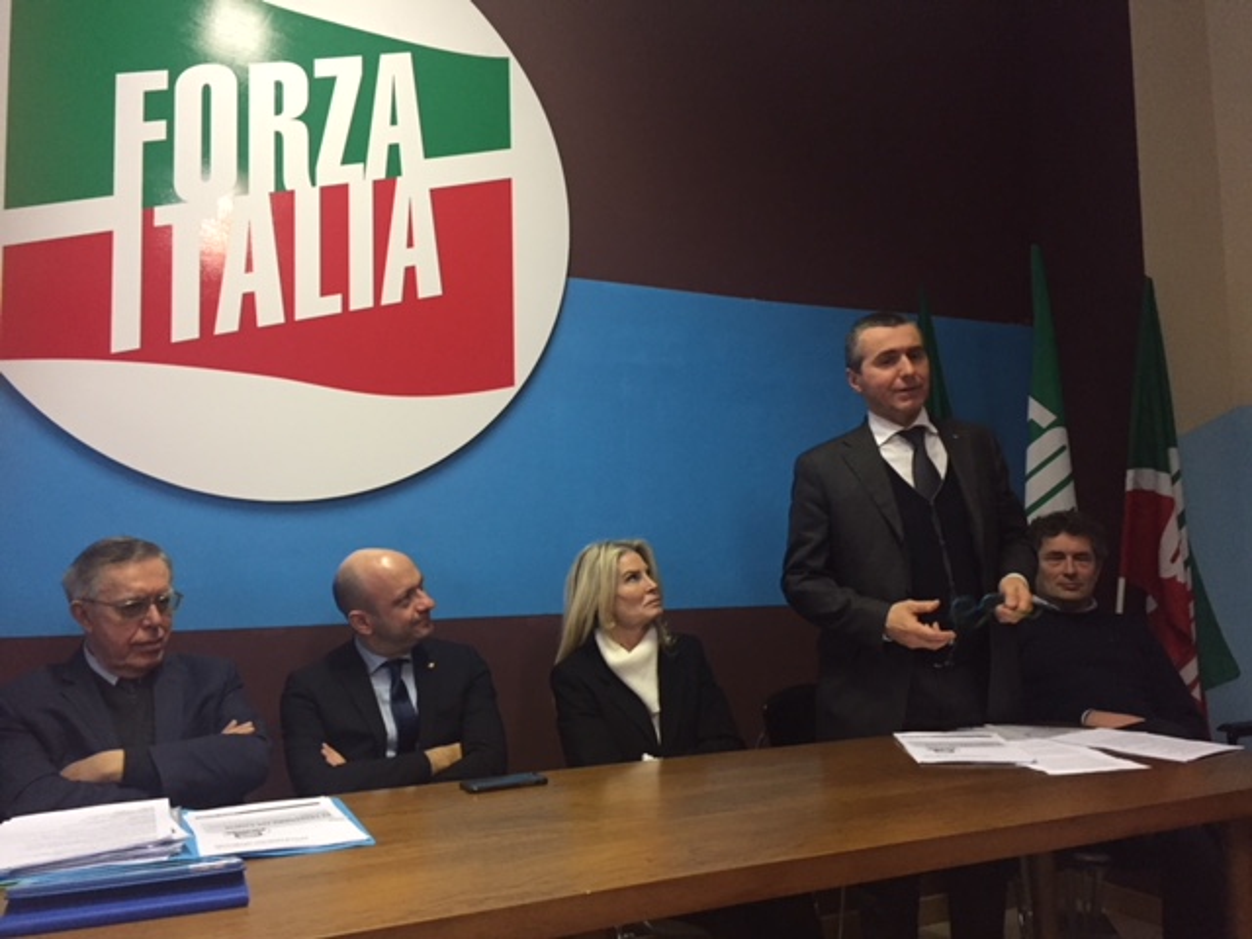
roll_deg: +0.3
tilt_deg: +4.6
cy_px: 470
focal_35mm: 29
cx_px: 626
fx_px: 1049
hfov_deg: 61.7
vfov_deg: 48.2
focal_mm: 4.15
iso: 250
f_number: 2.2
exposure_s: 1/33
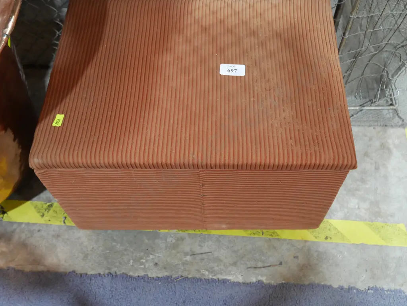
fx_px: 471
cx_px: 204
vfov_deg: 36.0
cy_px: 153
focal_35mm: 40
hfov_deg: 46.8
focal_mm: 20
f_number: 4.4
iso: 1600
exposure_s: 1/60
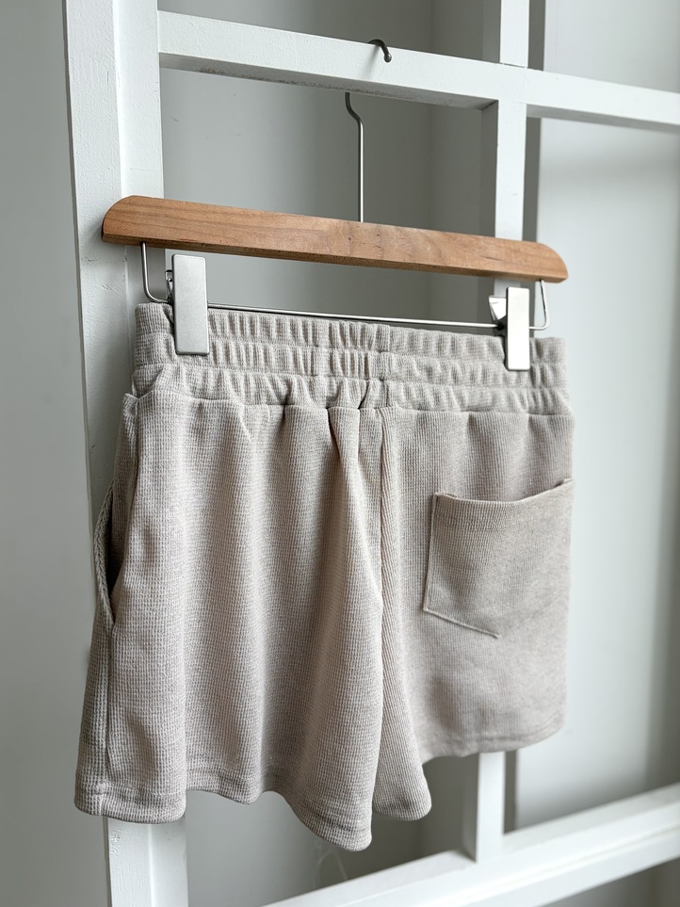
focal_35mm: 27
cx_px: 328
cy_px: 459
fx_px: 707
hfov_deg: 51.3
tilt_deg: -7.9
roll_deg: -0.2
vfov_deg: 65.3
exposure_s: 1/60
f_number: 1.6
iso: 80
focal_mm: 5.96
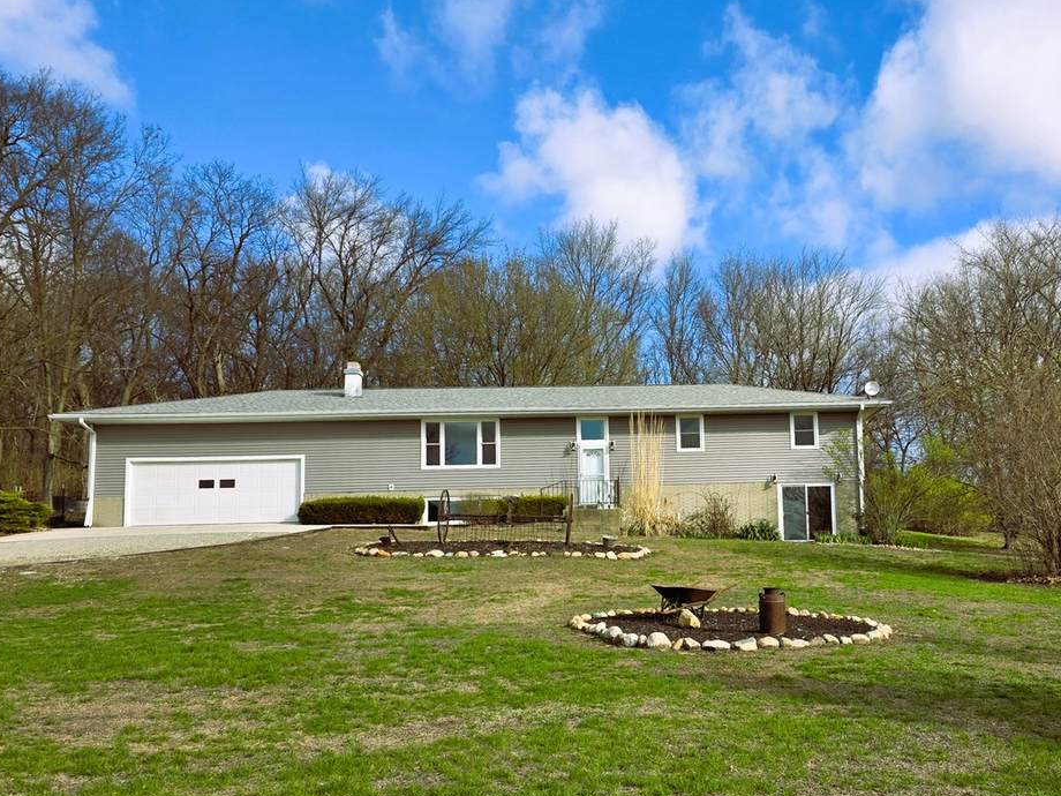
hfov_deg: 55.8
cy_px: 478
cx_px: 692
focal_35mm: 32
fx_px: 981
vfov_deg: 43.9
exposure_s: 1/4237
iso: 80
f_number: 1.7
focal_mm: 6.3
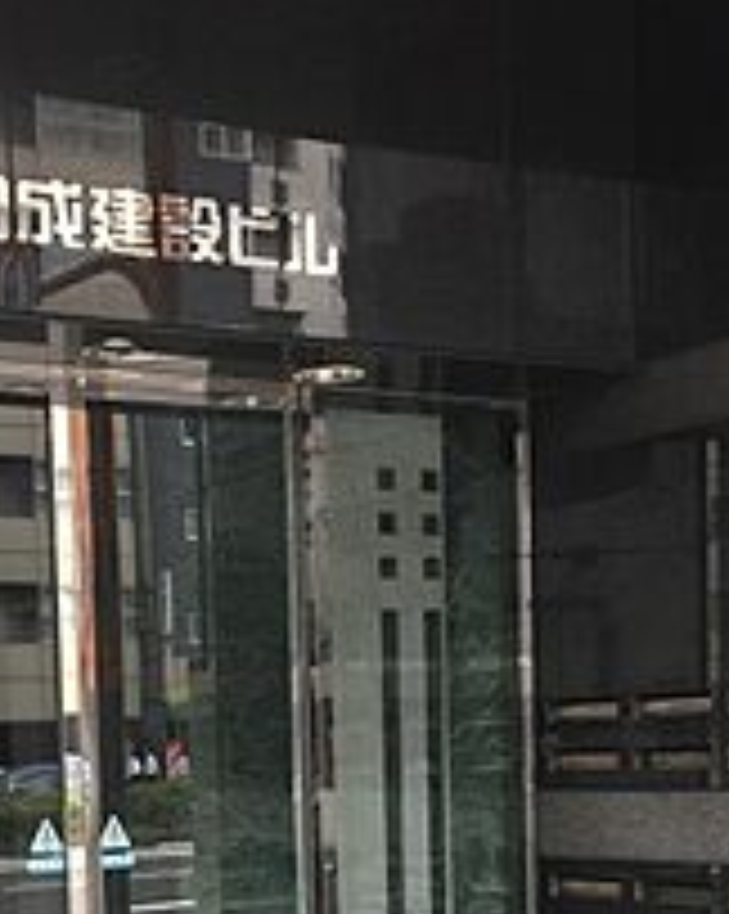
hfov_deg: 22.5
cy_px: 882
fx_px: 1810
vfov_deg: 27.0
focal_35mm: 67
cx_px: 148
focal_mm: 4.15
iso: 32
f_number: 2.2
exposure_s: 1/190
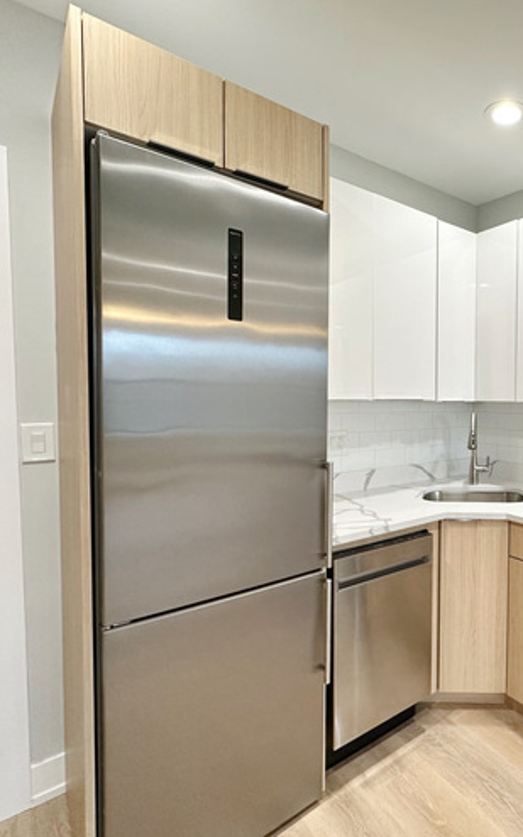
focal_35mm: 20
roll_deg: -0.1
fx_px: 457
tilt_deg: -2.8
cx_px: 470
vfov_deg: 85.1
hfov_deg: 52.5
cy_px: 419
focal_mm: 2.22
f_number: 2.2
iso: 200
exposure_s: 1/120
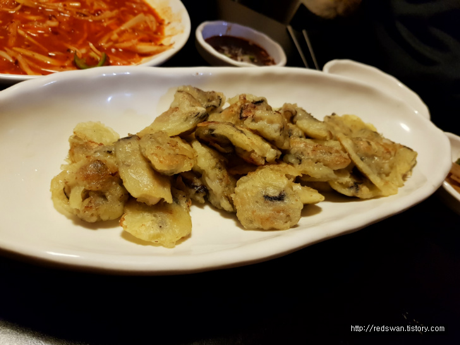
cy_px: 172
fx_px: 346
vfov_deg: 53.1
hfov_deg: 67.3
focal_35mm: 26
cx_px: 230
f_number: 1.7
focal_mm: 4.2
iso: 250
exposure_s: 1/30
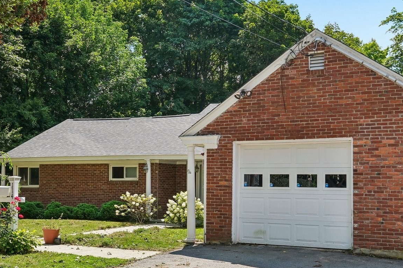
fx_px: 515
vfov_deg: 29.0
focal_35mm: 46
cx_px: 207
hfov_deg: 42.7
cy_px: 187
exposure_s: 1/350
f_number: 5.6
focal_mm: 17.4
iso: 200
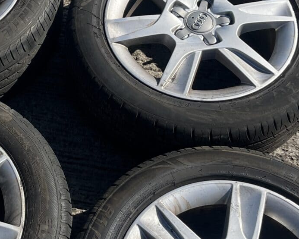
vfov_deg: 20.4
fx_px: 664
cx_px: 59
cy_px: 128
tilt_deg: -61.7
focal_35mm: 75
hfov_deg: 25.0
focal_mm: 5.1
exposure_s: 1/2755
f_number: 1.6
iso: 50
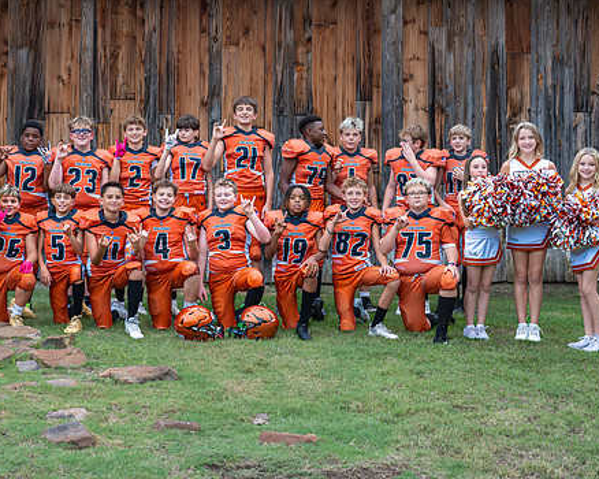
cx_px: 200
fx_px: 1276
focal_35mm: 72
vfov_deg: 21.2
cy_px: 211
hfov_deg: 26.3
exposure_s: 1/500
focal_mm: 50
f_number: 4
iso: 4000
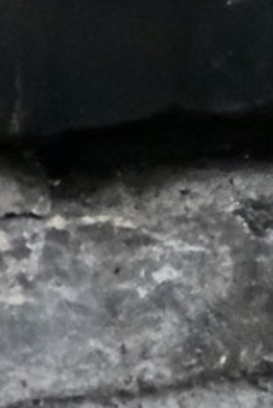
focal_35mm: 204
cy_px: -759
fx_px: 2317
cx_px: 676
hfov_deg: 6.4
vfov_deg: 8.6
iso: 4000
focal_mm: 18.2
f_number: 3.6
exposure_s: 1/100
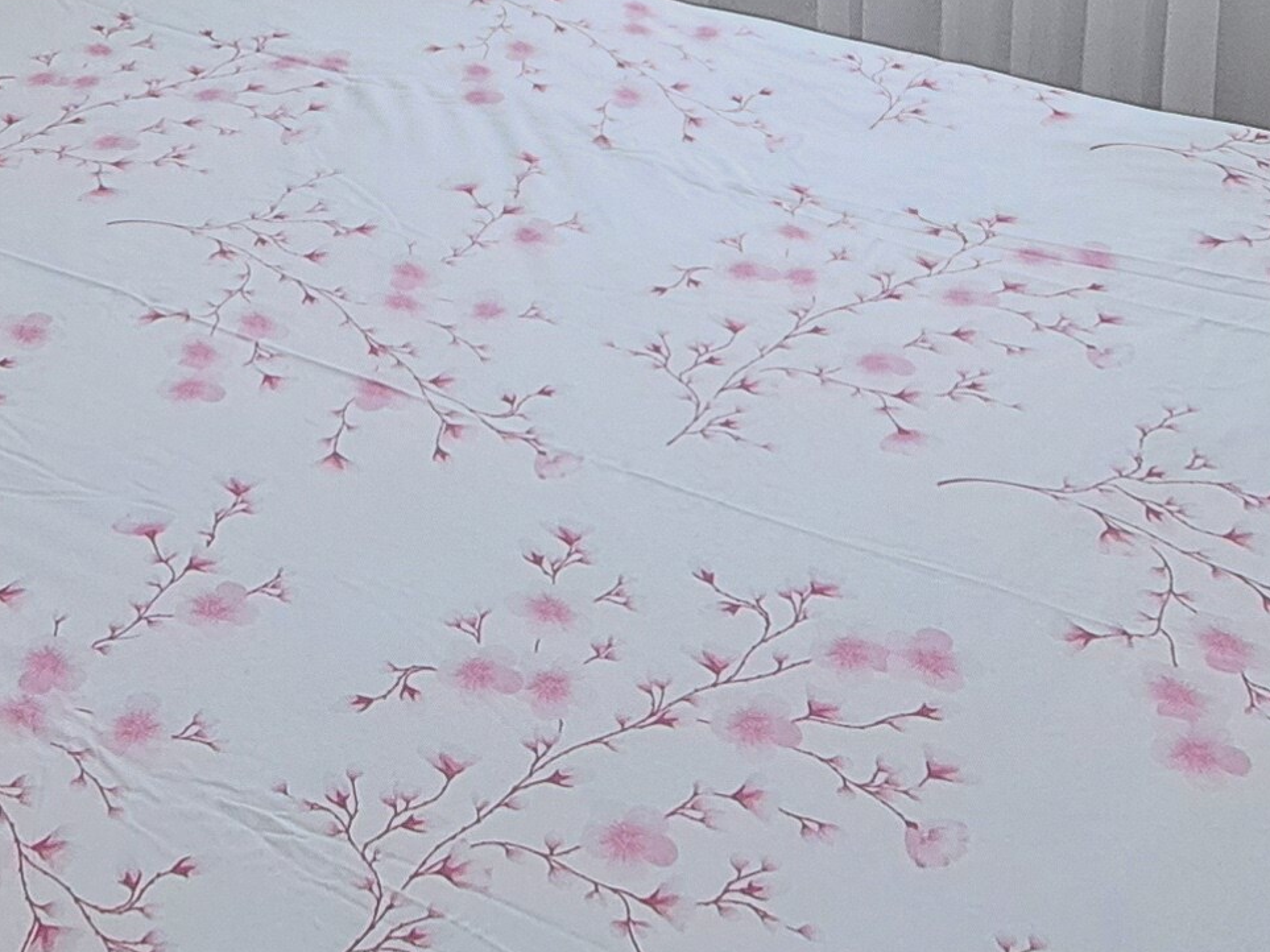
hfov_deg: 35.1
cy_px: -336
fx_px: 1981
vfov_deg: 23.4
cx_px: 398
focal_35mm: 54
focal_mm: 1.74
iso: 64
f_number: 2.2
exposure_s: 1/50
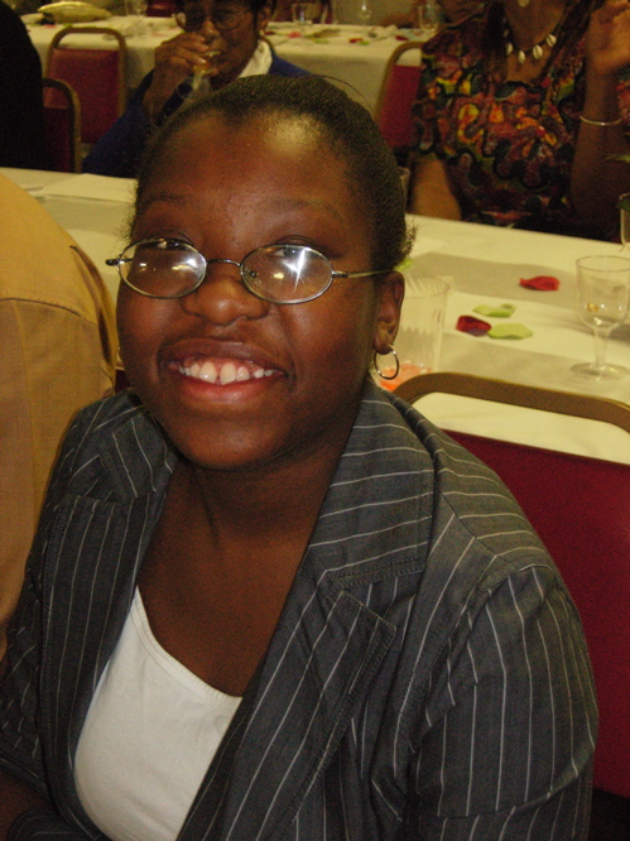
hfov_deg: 23.6
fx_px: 1505
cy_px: 420
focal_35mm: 62
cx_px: 315
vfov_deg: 31.2
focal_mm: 12.9
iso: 400
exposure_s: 1/39.1
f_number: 3.5
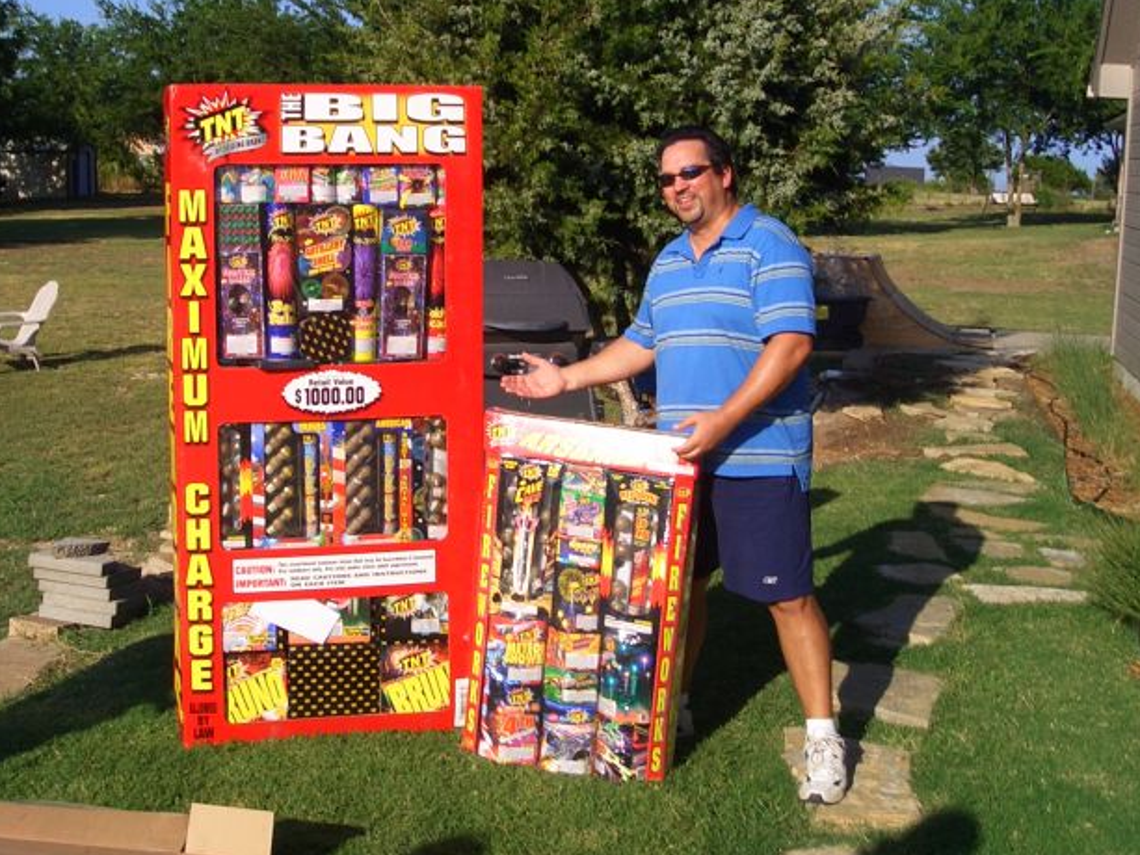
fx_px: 1548
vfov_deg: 30.7
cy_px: 316
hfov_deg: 40.4
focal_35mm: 47
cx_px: 500
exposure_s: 1/200
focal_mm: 4.8
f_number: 8
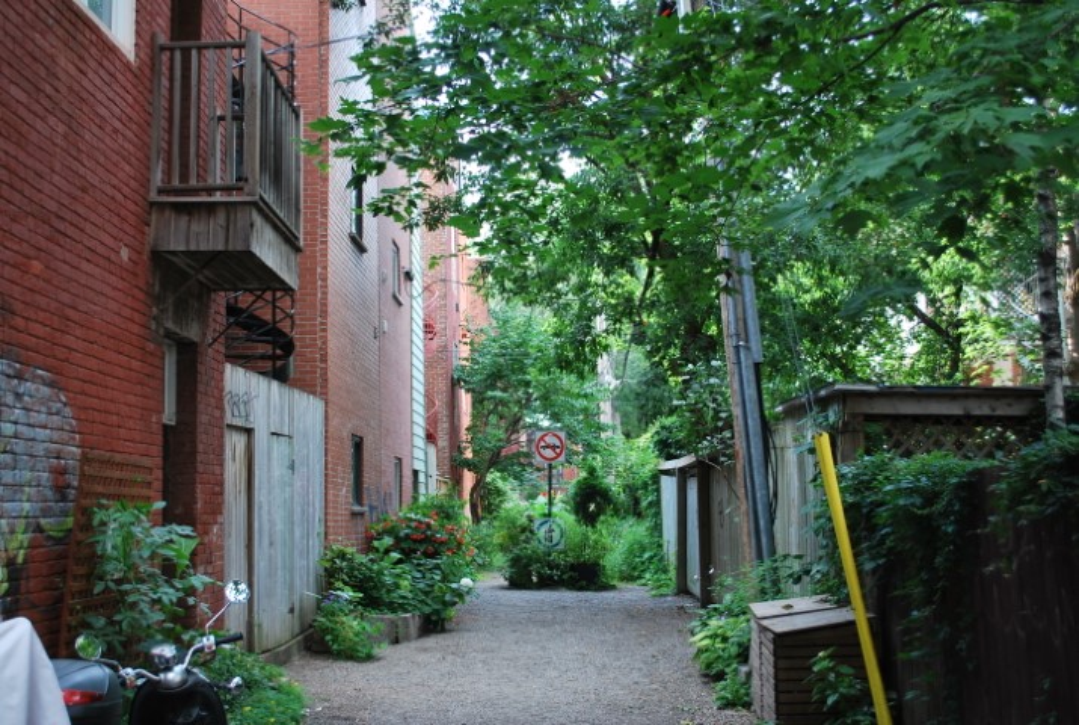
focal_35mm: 39
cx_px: 540
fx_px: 1171
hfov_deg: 49.5
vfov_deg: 34.4
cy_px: 362
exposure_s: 1/80
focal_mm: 26
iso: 200
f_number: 4.5
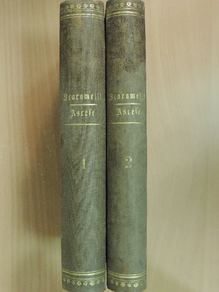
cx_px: 110
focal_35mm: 43
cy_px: 146
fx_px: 363
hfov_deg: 33.6
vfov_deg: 43.9
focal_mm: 7.6
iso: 1400
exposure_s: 1/60
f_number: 3.4
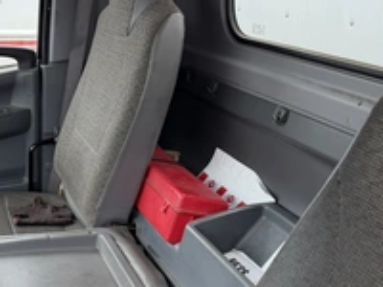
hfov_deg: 38.0
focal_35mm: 48
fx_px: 531
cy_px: 157
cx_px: 69
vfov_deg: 30.2
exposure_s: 1/327
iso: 100
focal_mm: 6.76
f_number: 1.78
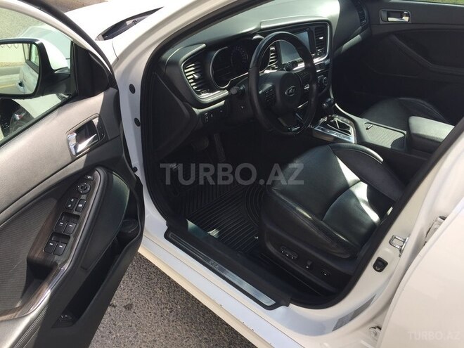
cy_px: 174
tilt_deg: -36.7
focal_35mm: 29
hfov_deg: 61.7
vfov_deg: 48.2
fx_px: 389
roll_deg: -4.4
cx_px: 232
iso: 32
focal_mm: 4.15
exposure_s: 1/599
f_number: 2.2
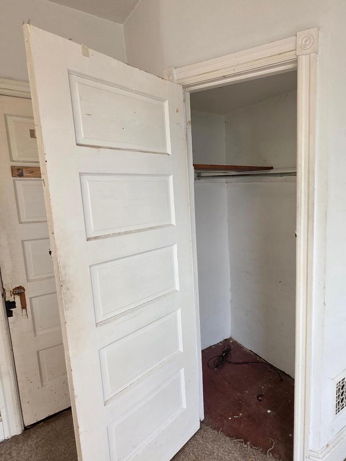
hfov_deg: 61.9
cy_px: 227
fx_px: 266
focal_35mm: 20
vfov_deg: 81.7
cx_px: 264
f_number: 1.9
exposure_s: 1/120
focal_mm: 2.2
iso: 64
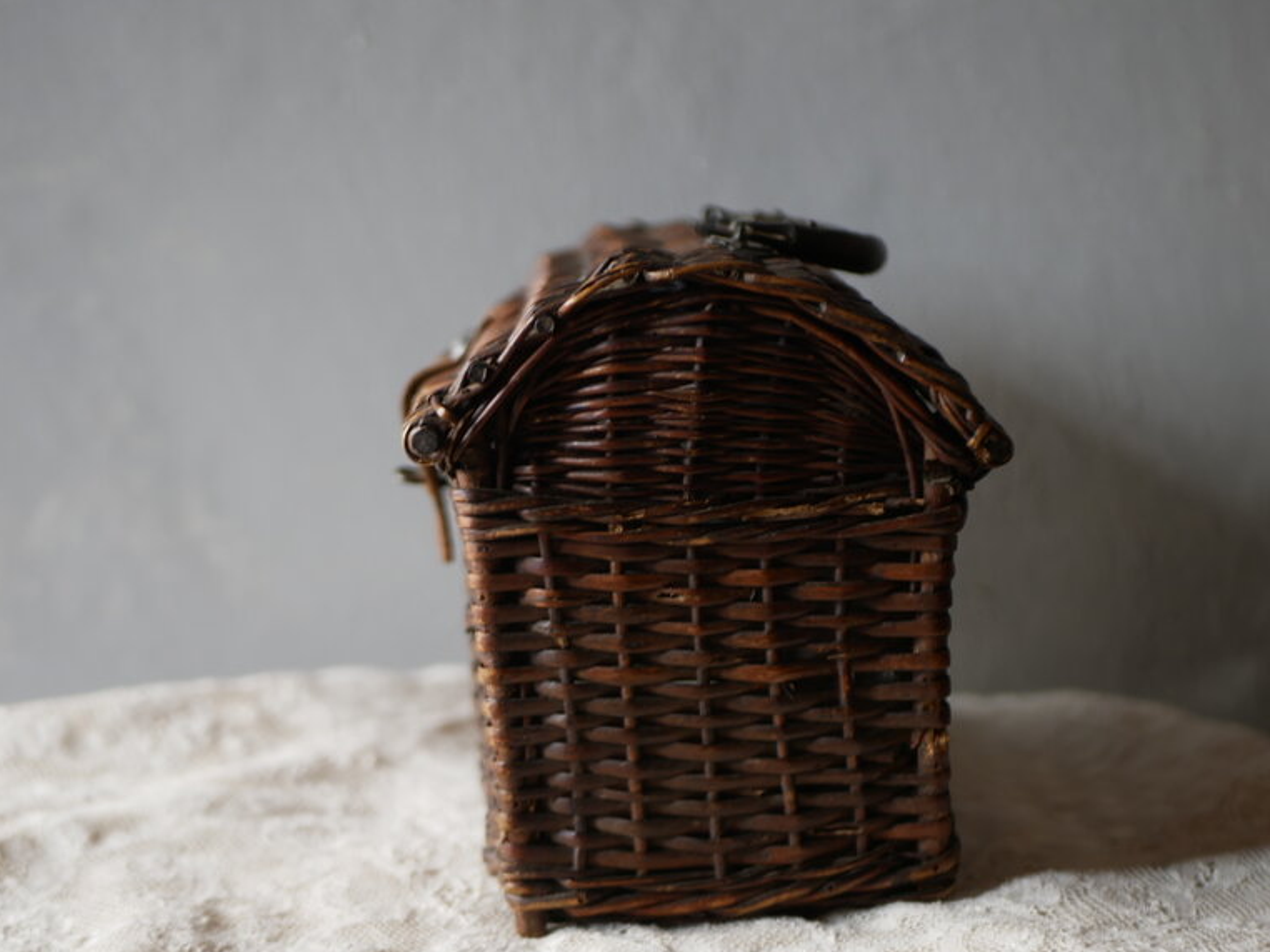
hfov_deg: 34.3
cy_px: 462
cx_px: 701
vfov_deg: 26.1
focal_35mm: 56
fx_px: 2054
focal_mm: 25
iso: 200
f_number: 2
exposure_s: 1/125
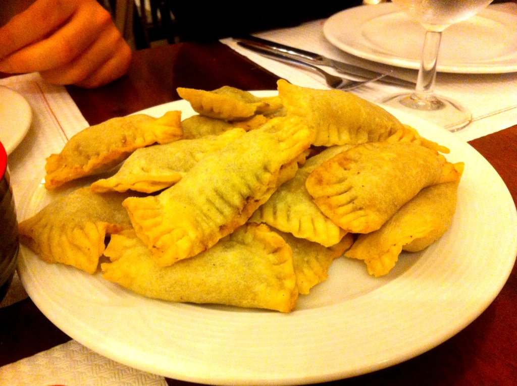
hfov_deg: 52.7
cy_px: 193
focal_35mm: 35
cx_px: 258
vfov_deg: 40.6
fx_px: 522
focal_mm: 3.85
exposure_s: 1/15
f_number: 2.8
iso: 500
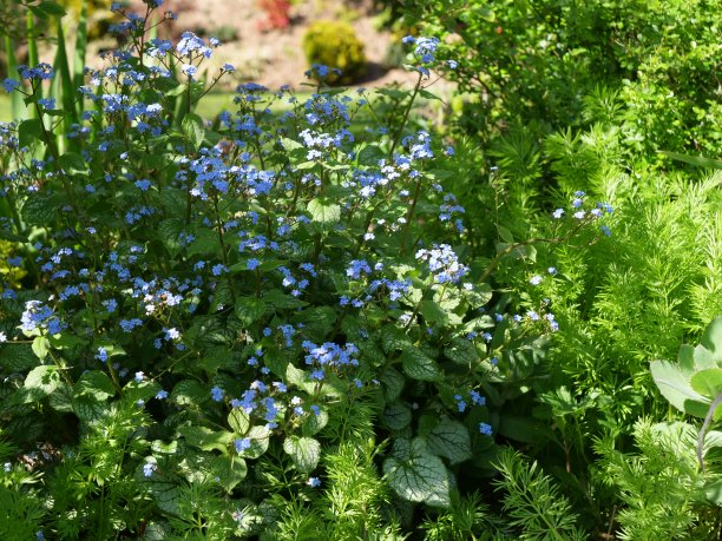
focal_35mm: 64
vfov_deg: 22.9
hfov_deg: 30.3
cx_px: 361
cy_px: 270
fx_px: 1335
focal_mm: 32
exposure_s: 1/250
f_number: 5.6
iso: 200
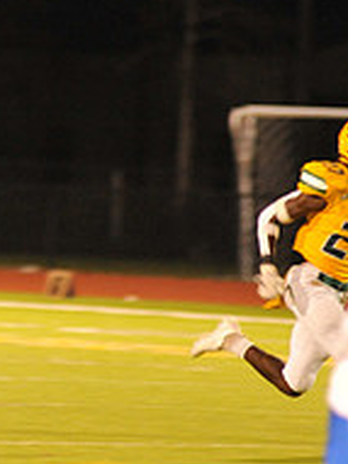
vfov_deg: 3.4
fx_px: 7823
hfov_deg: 2.5
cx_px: -260
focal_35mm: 583
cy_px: 141
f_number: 3.2
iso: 3200
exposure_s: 1/160
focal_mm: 200
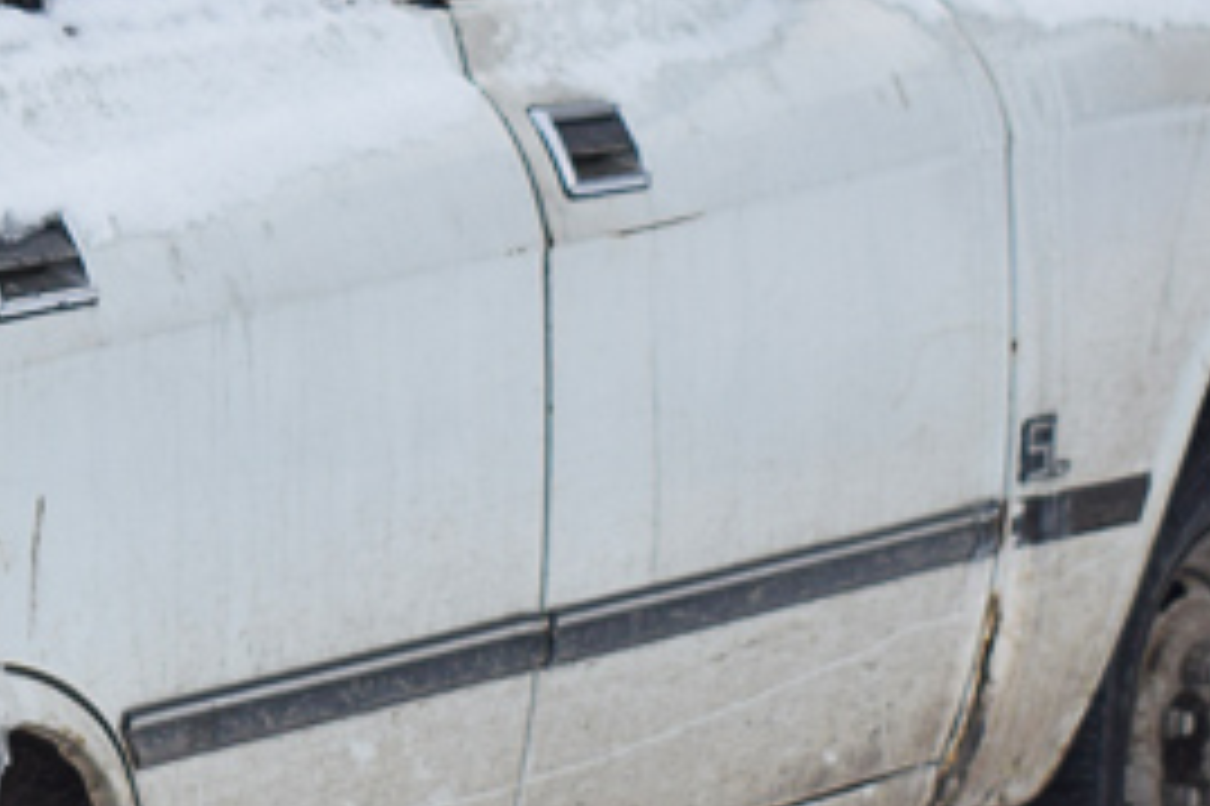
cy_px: 203
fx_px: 9002
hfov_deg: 7.5
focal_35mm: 268
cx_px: -661
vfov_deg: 5.1
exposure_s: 1/500
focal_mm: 40
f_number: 5.6
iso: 200
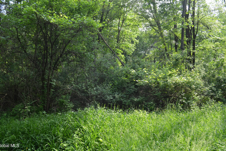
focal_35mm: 31
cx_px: 113
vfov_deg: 42.3
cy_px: 75
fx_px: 195
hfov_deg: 60.3
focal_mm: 20
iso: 200
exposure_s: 1/125
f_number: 5.6
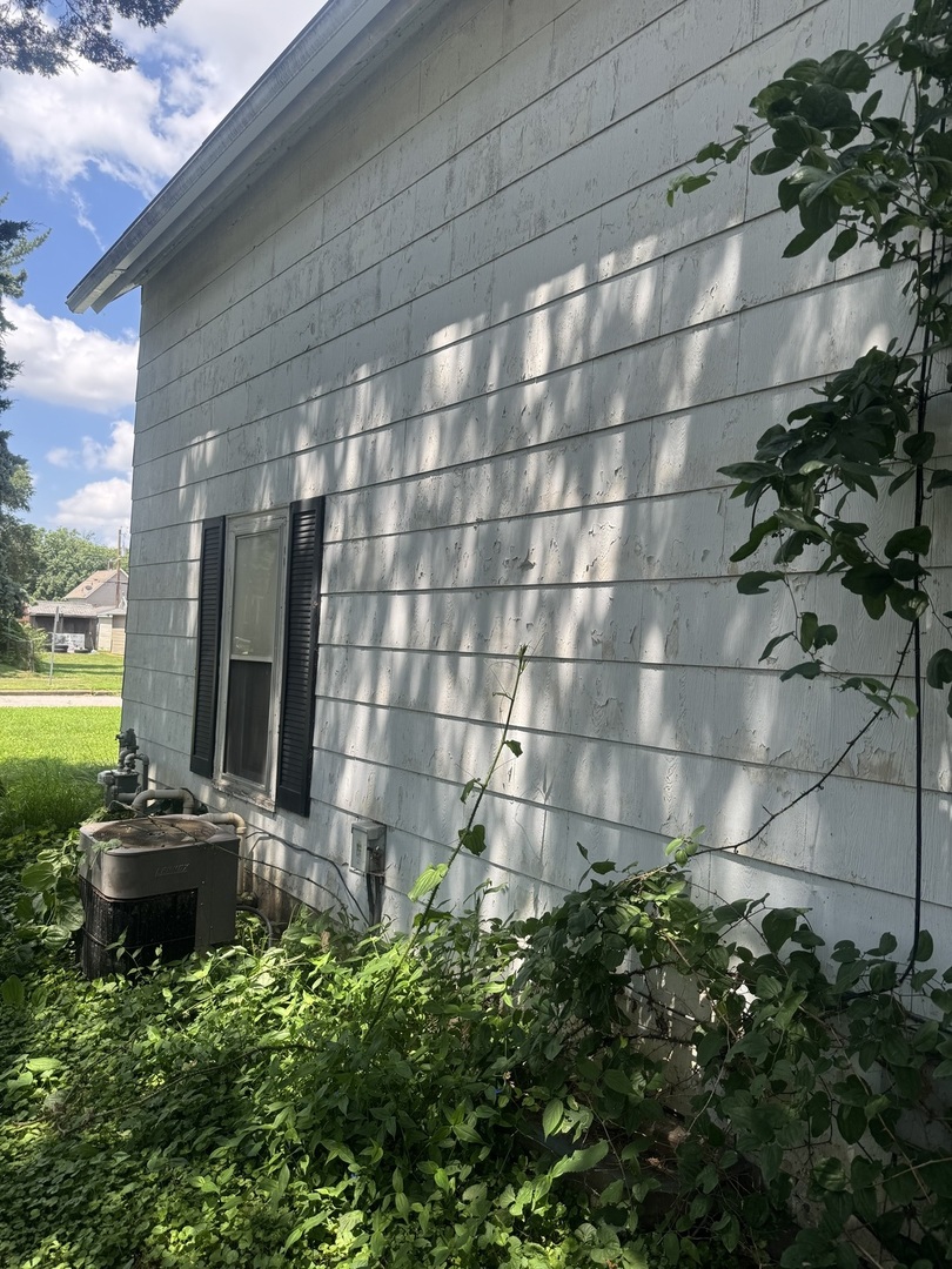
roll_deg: -1.7
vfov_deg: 71.6
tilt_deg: +3.2
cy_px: 634
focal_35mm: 24
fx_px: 880
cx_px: 476
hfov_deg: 56.8
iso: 80
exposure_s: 1/1059
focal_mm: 6.76
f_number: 1.78
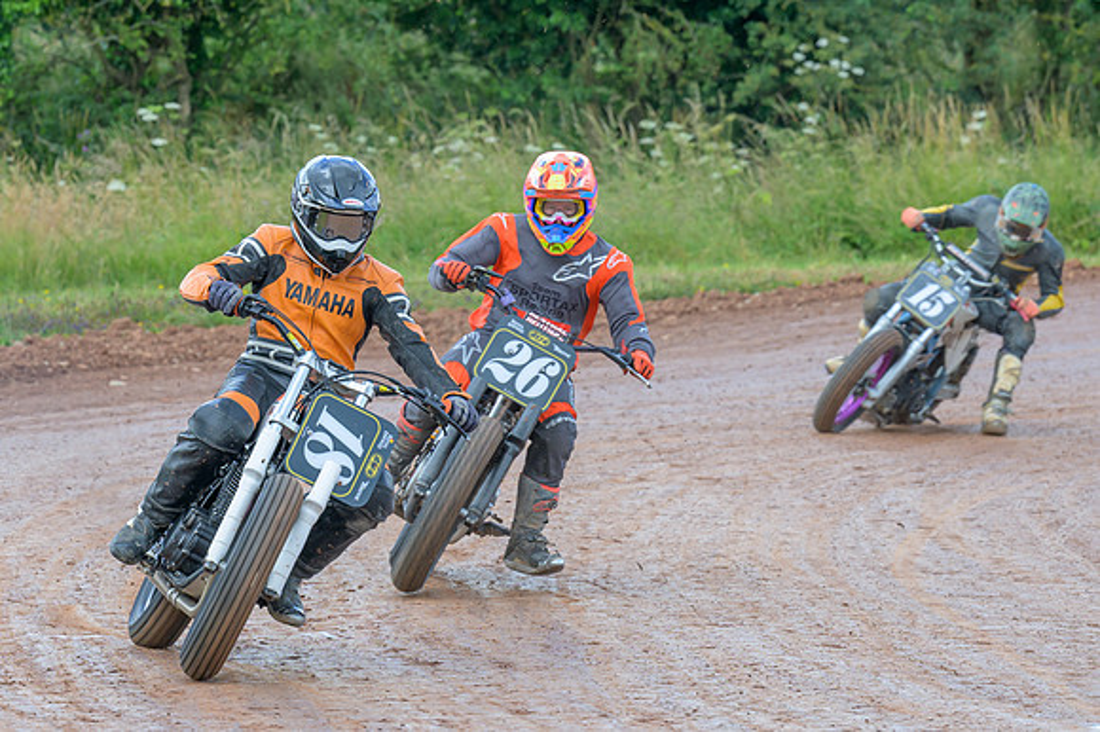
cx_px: 394
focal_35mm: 262
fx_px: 8009
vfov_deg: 5.2
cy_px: 409
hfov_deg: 7.9
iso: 360
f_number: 5
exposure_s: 1/400
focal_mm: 135
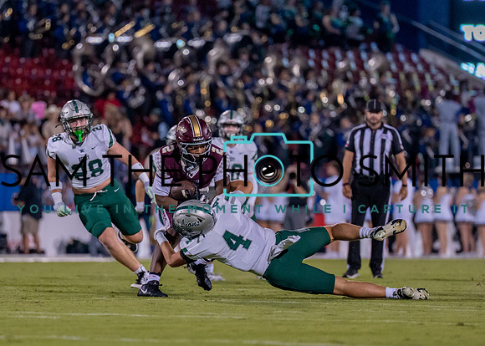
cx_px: 211
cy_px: 203
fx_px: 5339
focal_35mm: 388
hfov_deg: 5.2
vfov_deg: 3.7
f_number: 2.8
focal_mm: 200
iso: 2000
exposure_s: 1/1600
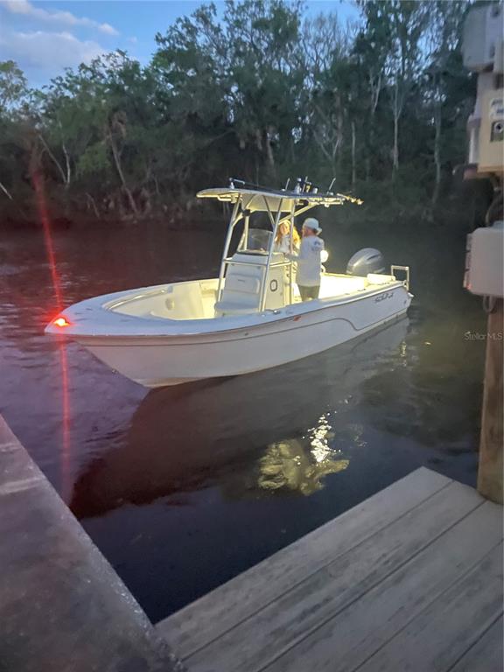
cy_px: 336
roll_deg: +2.7
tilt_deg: -15.3
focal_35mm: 26
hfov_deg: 53.1
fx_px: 505
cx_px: 252
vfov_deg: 67.3
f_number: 1.6
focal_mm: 4.2
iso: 1000
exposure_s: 1/8
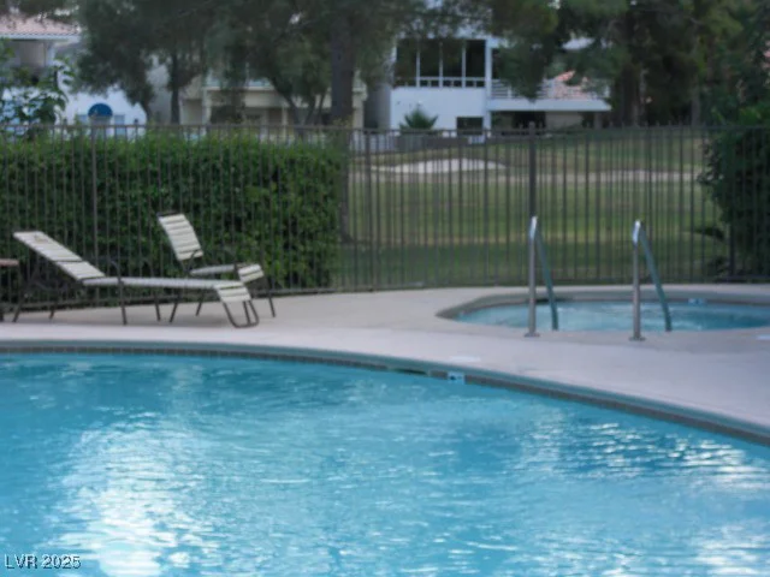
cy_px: 288
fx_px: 2402
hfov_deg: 18.2
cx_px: 385
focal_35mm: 108
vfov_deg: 13.7
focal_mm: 18.9
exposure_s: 1/125
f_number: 5.3
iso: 100
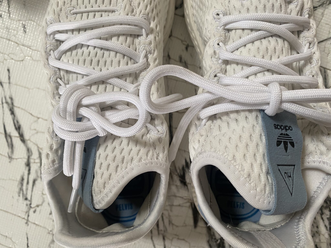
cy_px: 124
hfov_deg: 67.3
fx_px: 249
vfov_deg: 53.1
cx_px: 166
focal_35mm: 26
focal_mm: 4.25
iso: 125
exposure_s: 1/84
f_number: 1.8
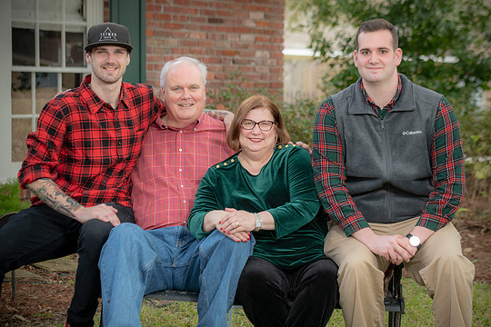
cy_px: 160
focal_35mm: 102
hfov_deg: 20.0
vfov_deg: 13.4
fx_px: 1391
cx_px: 263
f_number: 5
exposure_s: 1/250
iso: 320
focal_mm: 95
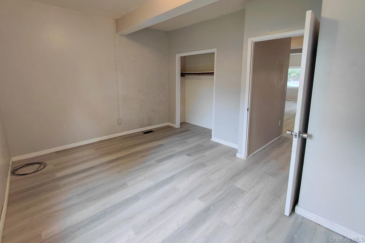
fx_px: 172
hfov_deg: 93.3
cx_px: 180
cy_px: 104
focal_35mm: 17
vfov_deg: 70.1
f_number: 2.2
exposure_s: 1/60
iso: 160
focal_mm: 1.64
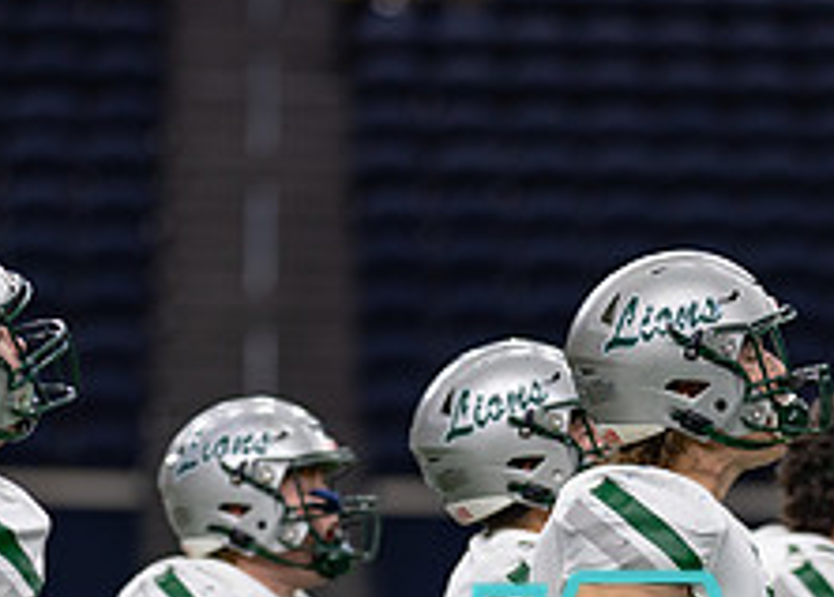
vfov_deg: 3.7
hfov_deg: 5.2
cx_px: 639
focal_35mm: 390
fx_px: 9246
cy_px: 746
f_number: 1.8
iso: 200
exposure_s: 1/250
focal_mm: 135
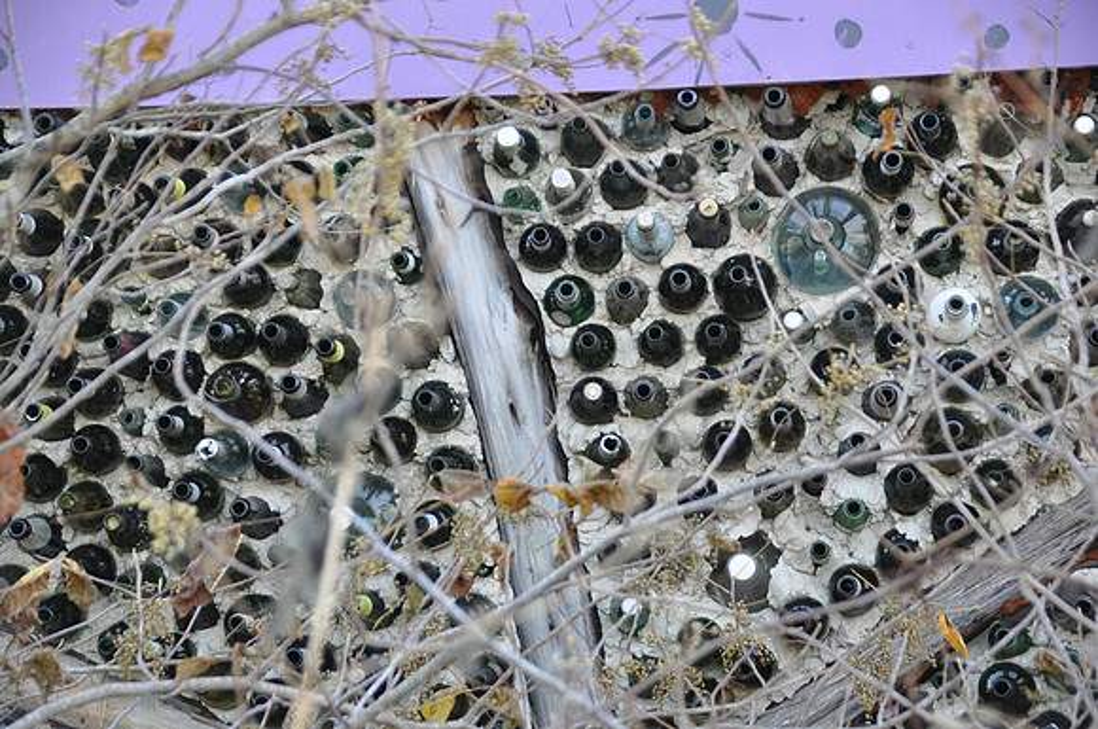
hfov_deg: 16.7
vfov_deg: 11.1
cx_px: 549
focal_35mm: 123
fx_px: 3746
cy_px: 364
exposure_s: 1/125
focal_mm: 82
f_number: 5.3
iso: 1250
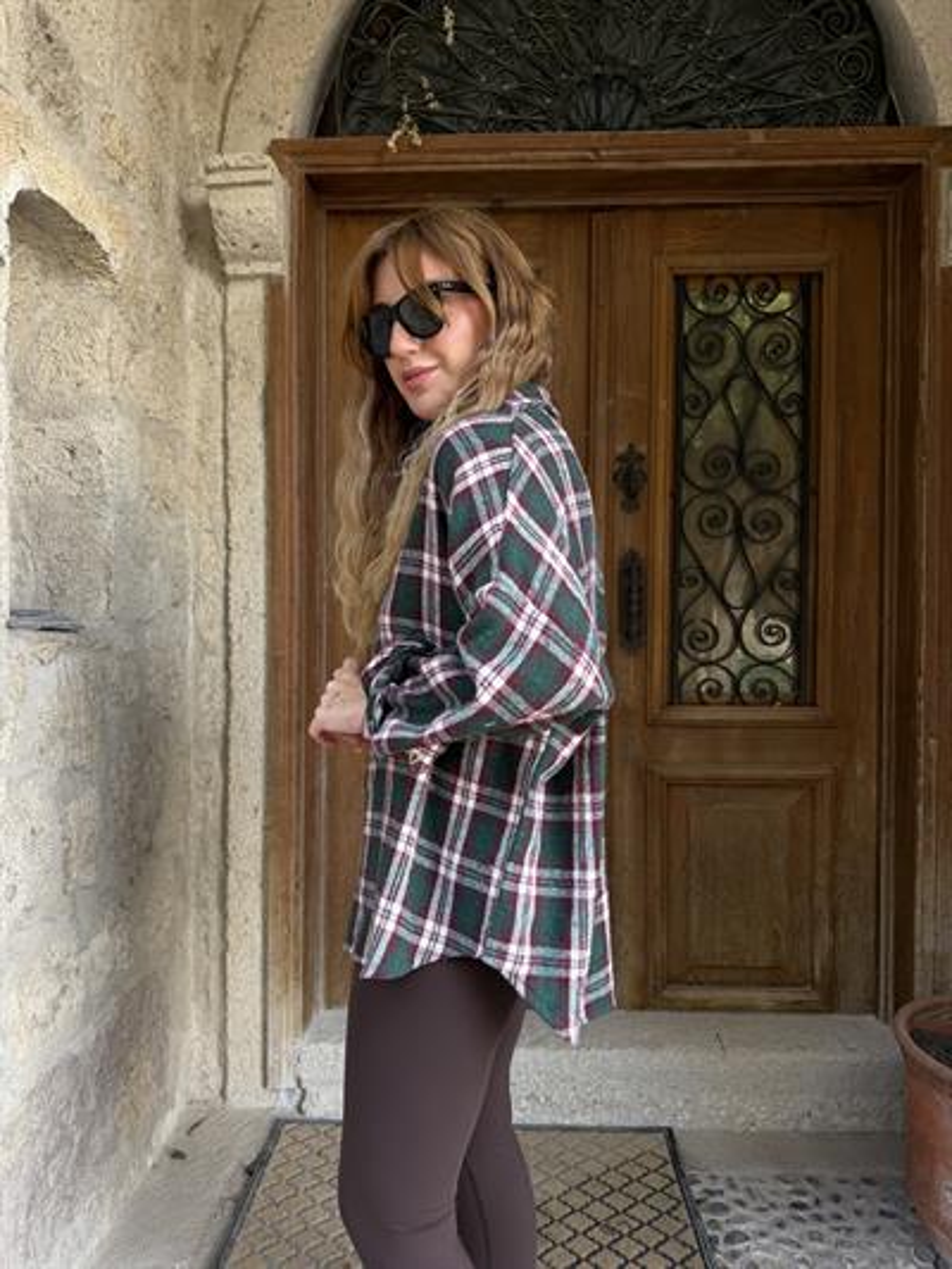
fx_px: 880
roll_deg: +0.7
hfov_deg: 56.8
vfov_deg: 71.6
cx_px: 476
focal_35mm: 24
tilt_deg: -0.4
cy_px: 634
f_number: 1.78
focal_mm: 6.76
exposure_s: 1/121
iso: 125
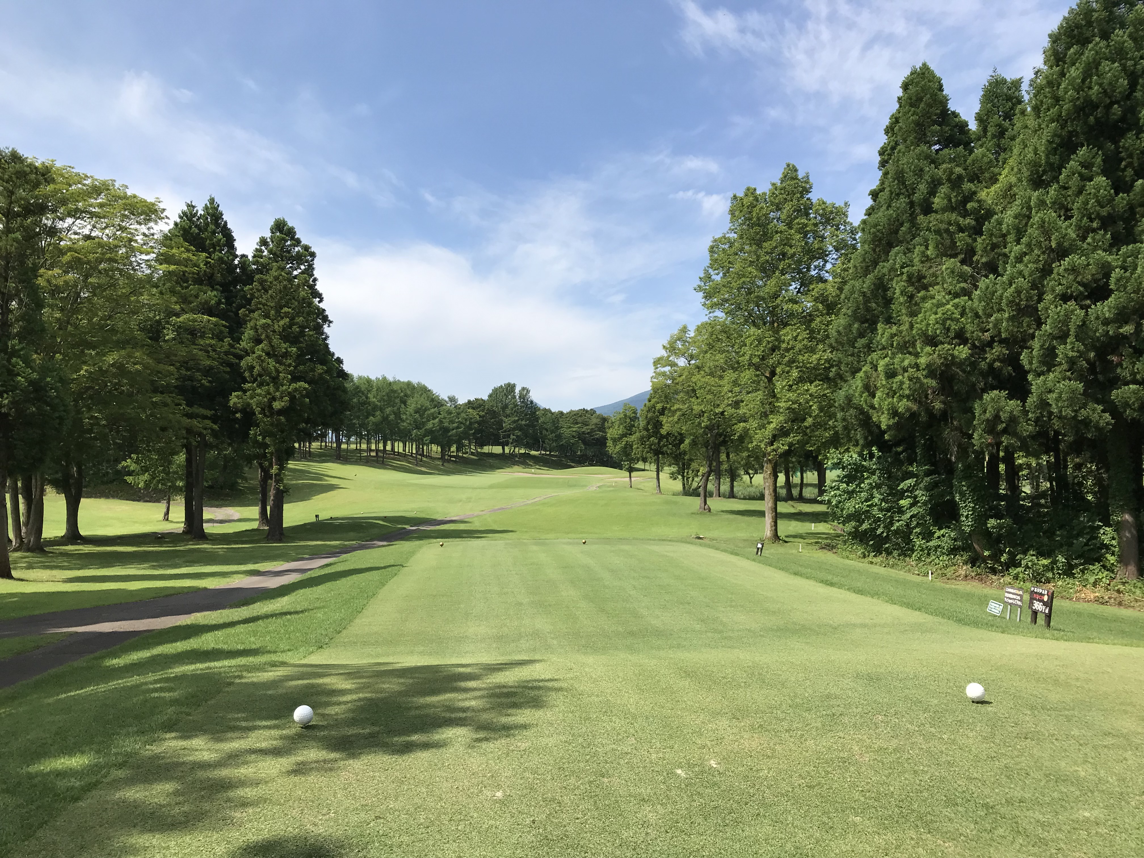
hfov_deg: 63.4
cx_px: 572
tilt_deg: +4.6
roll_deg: +0.9
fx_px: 925
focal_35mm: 28
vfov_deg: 49.7
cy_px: 429
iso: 20
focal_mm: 3.99
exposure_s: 1/2457
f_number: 1.8
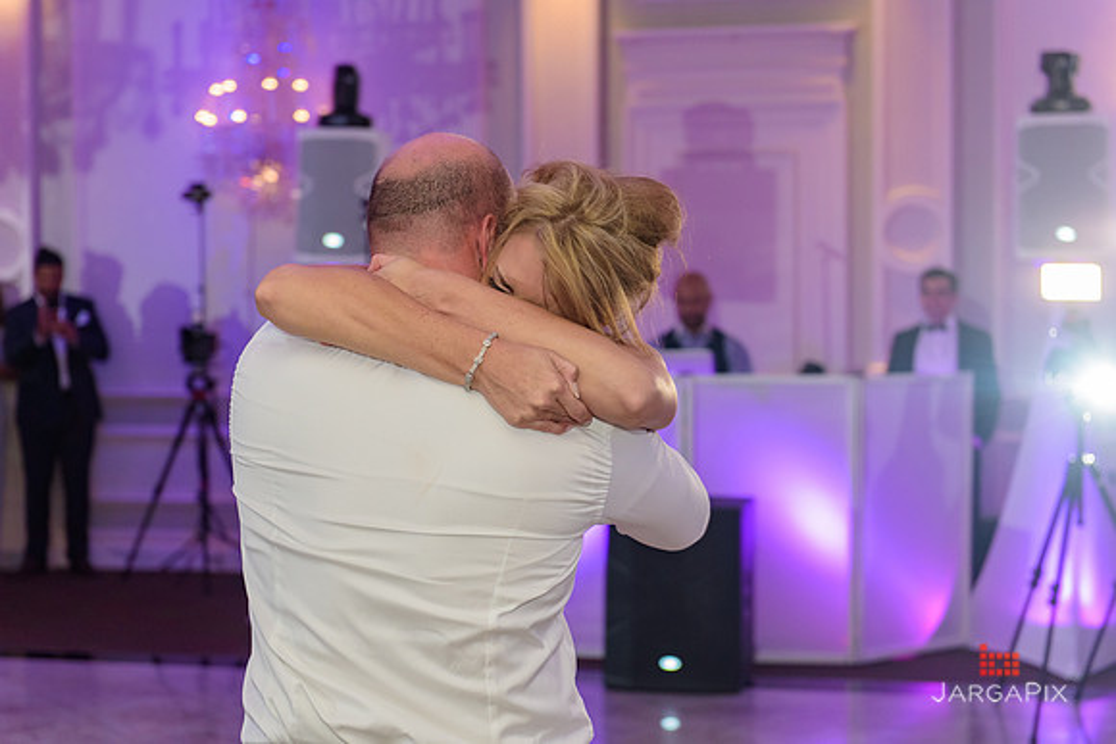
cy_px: 372
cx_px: 558
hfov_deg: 32.4
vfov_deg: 21.9
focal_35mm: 62
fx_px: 1922
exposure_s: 1/125
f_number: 3.2
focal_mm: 62
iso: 1600
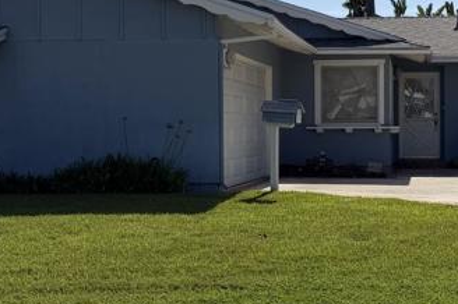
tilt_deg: +2.5
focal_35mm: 78
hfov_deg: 25.8
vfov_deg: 17.4
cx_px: 328
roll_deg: -0.2
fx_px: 991
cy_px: 123
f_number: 1.78
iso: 80
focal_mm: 6.76
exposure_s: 1/8130
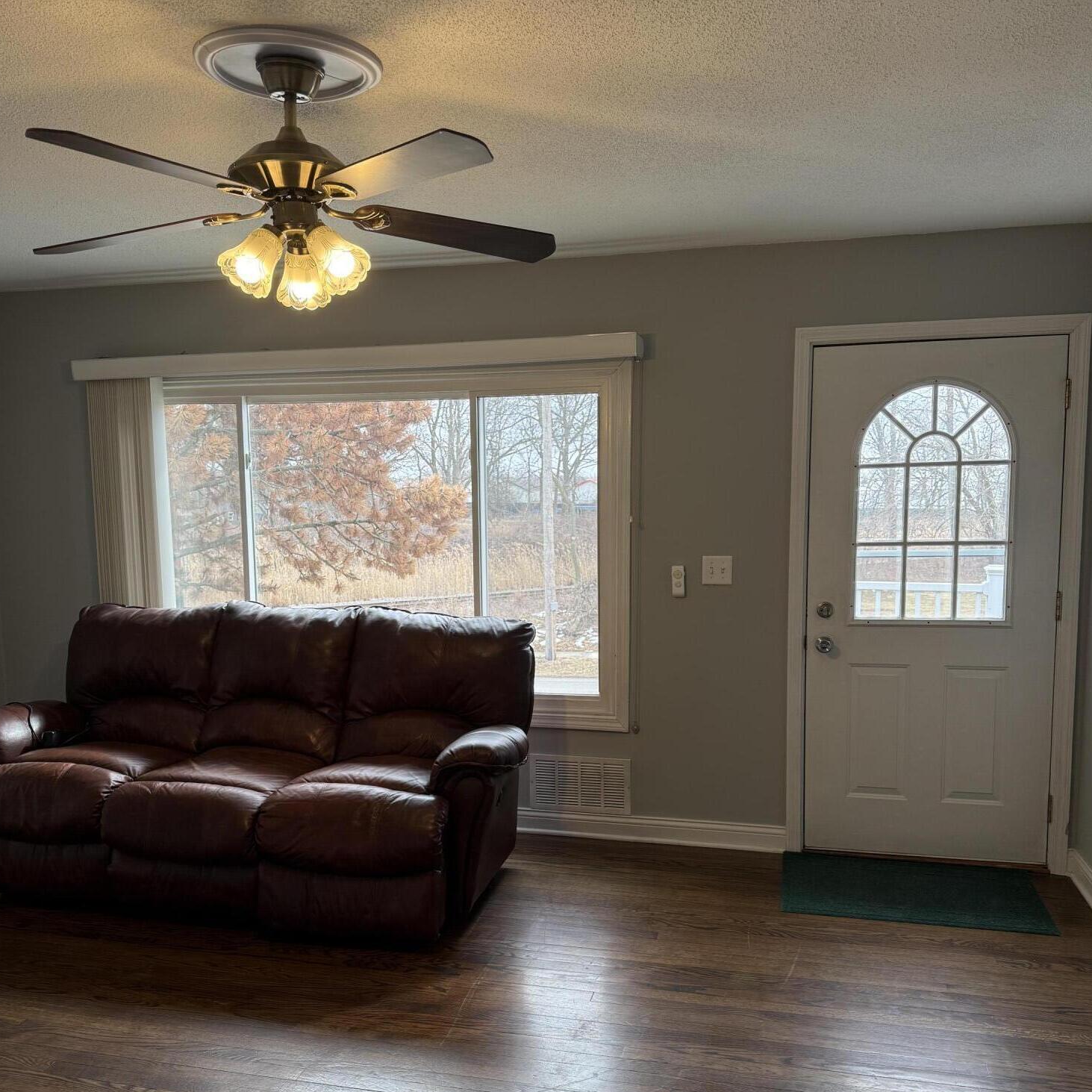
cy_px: 626
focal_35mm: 29
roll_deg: +0.5
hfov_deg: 55.6
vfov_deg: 55.4
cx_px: 549
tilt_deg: -6.3
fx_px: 1035
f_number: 1.78
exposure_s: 1/151
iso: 125
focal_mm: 6.76
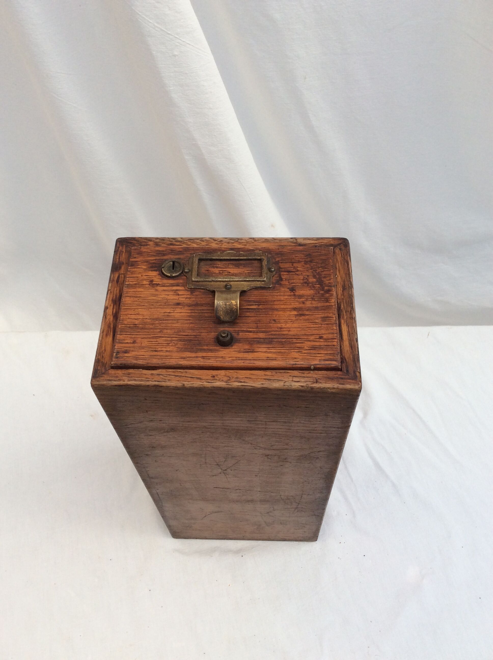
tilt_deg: -58.9
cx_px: 246
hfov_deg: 44.1
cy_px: 330
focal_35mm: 32
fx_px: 609
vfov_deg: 56.9
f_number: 2.4
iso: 32
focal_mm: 3.3
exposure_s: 1/129
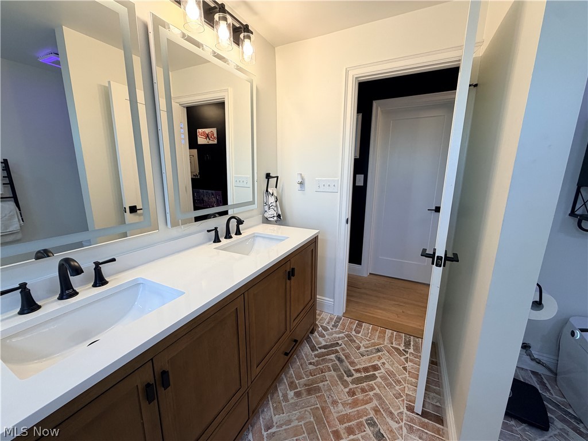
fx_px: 238
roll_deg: +0.2
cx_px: 294
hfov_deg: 102.1
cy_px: 220
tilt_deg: -12.3
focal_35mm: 14
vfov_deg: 85.7
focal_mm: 2.22
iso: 125
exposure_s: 1/120
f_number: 2.2
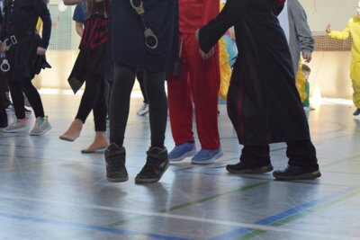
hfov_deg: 24.6
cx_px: 180
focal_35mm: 82
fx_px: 825
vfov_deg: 16.6
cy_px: 120
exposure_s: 1/1600
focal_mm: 55
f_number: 5.6
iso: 12800
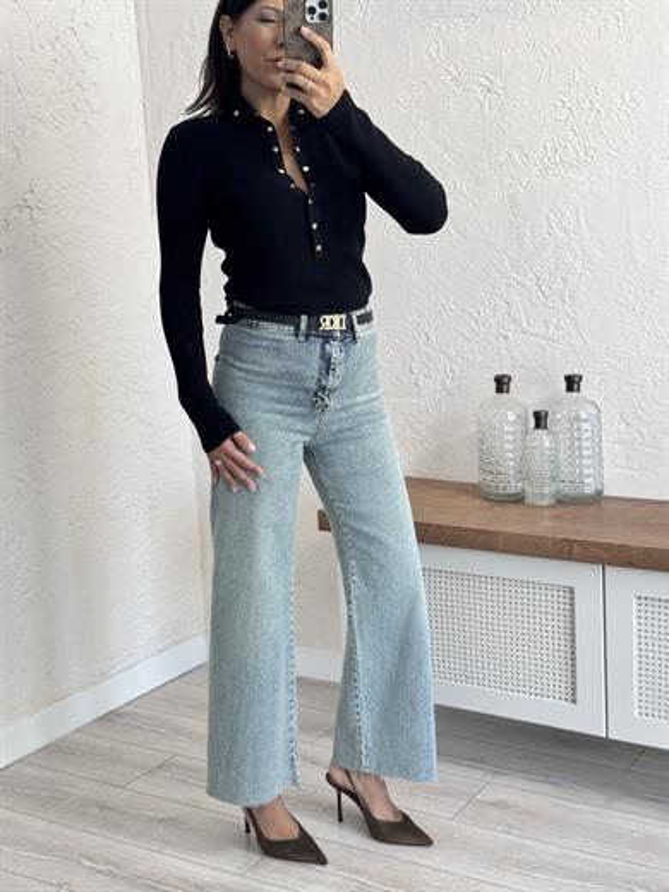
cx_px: 334
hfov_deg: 30.3
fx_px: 1237
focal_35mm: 48
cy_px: 446
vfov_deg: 39.7
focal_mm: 6.76
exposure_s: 1/124
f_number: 1.78
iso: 64
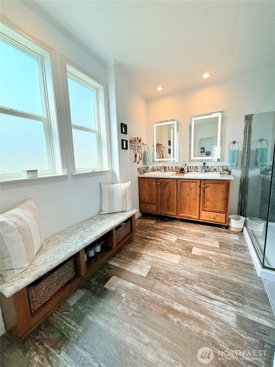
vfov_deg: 102.1
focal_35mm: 14
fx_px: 148
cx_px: 138
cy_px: 184
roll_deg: +1.8
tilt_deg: -7.3
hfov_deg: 85.7
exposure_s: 1/233
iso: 64
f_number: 2.2
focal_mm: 2.22
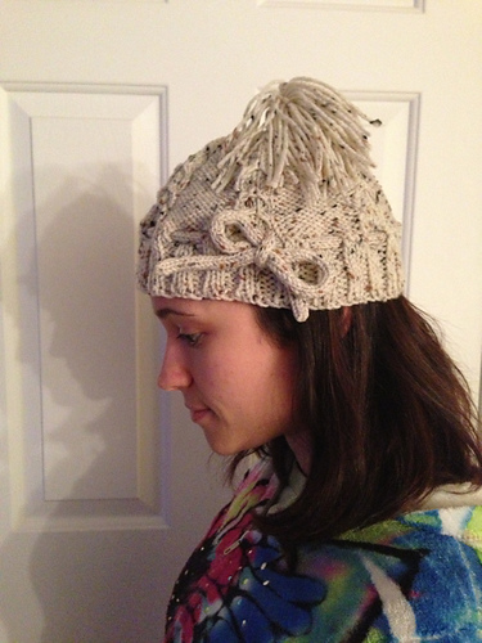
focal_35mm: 33
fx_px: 613
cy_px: 322
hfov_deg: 42.9
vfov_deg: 55.4
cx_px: 241
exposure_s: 1/15
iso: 800
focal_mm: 4.13
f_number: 2.4
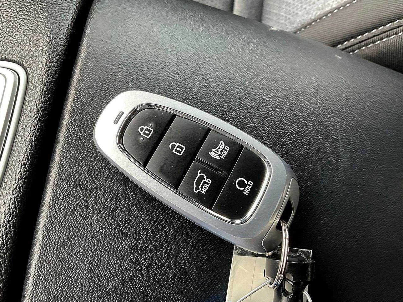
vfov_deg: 39.6
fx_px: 419
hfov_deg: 51.3
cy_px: 171
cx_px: 193
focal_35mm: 36
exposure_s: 1/92
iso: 64
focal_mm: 3
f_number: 1.8
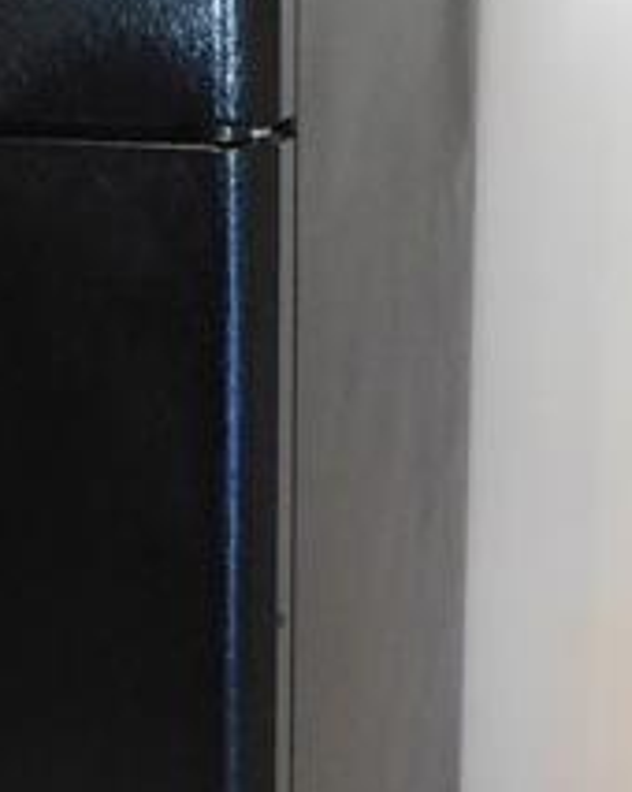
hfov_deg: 14.0
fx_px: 2529
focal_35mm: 108
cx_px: -7
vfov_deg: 17.8
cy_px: 271
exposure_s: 1/20
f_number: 3
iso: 400
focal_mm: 4
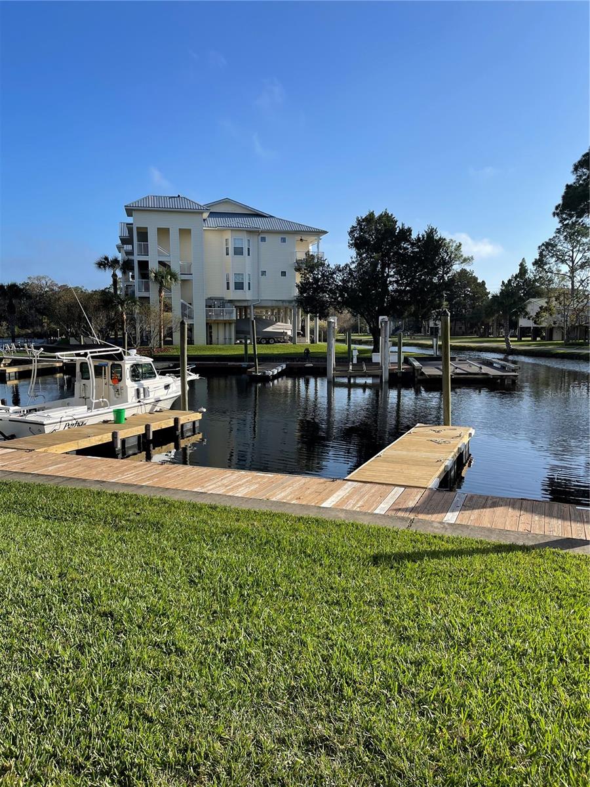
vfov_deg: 67.3
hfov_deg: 53.1
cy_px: 394
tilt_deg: -6.3
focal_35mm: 26
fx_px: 591
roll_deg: +0.0
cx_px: 295
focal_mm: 5.1
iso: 32
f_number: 1.6
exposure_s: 1/3165
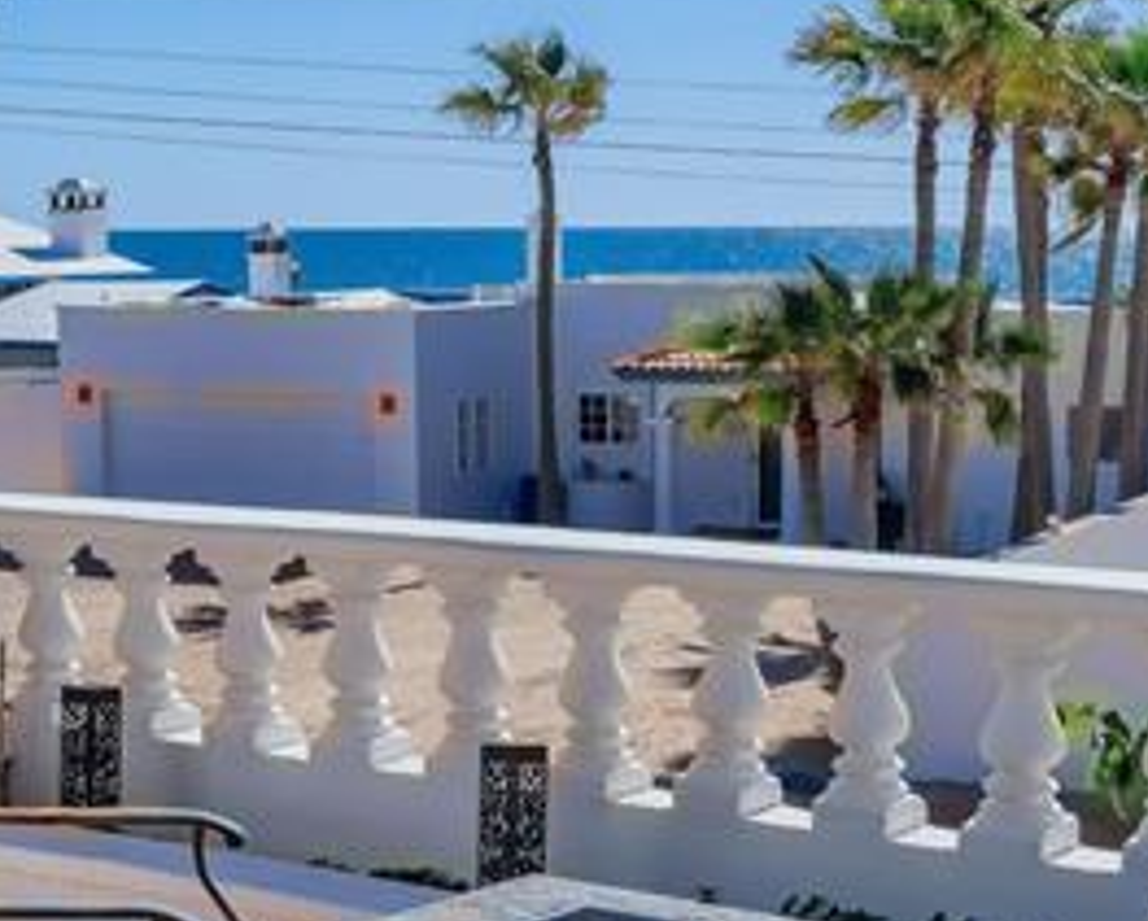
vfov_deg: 20.9
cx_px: 550
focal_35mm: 73
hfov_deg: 26.0
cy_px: 655
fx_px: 2483
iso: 160
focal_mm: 20
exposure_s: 1/2000
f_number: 8
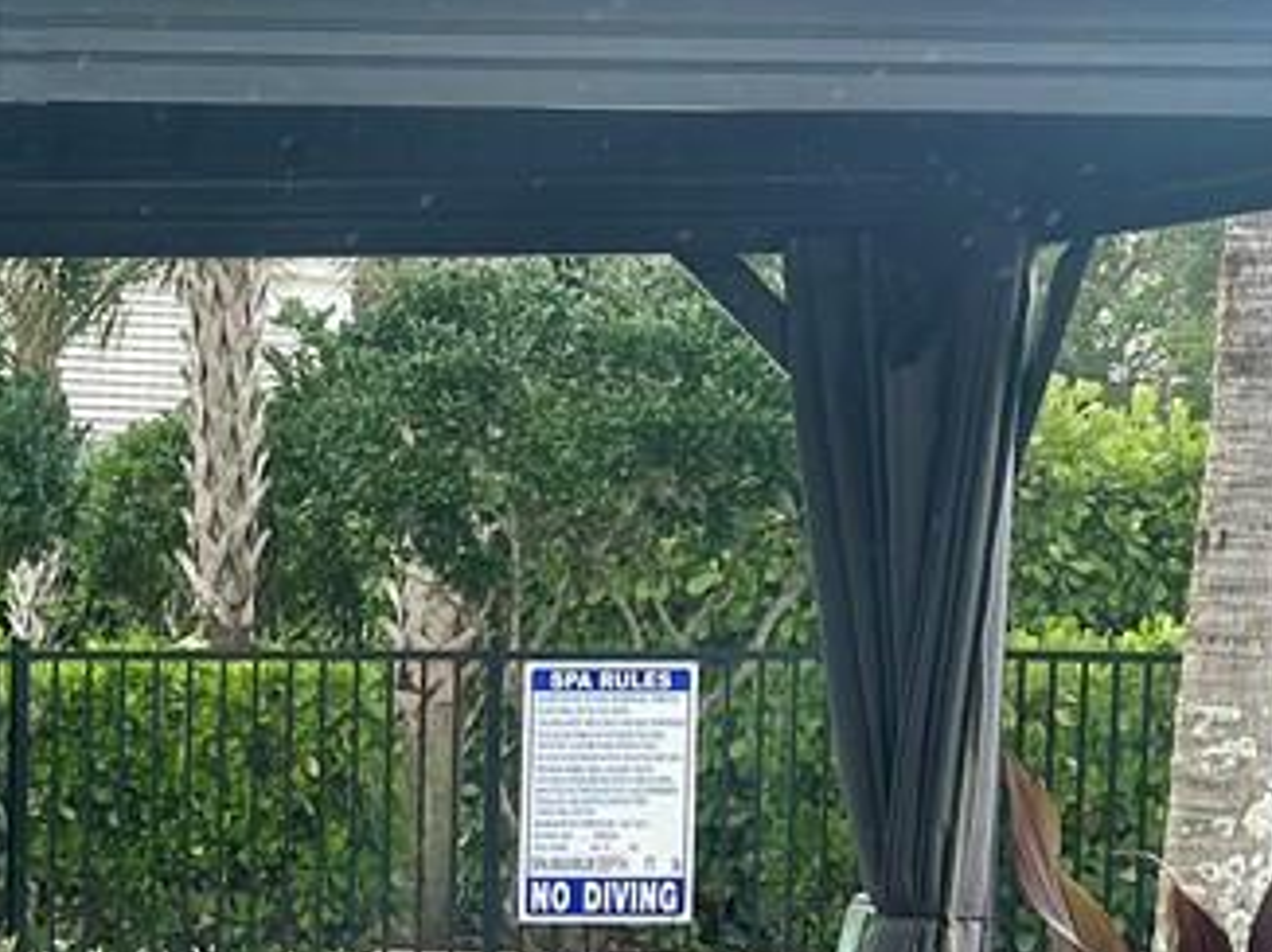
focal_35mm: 151
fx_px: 5545
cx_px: -328
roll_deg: -1.3
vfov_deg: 9.7
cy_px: 1038
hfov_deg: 12.7
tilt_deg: -4.0
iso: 80
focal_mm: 6.86
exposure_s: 1/962
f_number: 1.78
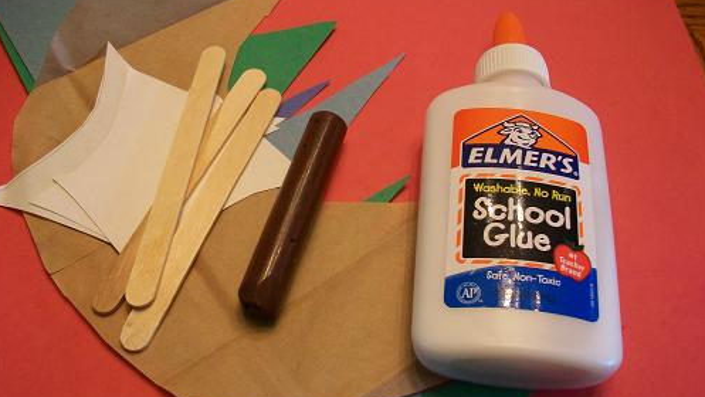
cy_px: 235
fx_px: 673
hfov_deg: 55.3
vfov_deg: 32.8
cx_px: 348
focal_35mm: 36
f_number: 2.8
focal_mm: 5.7
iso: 160
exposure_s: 1/15
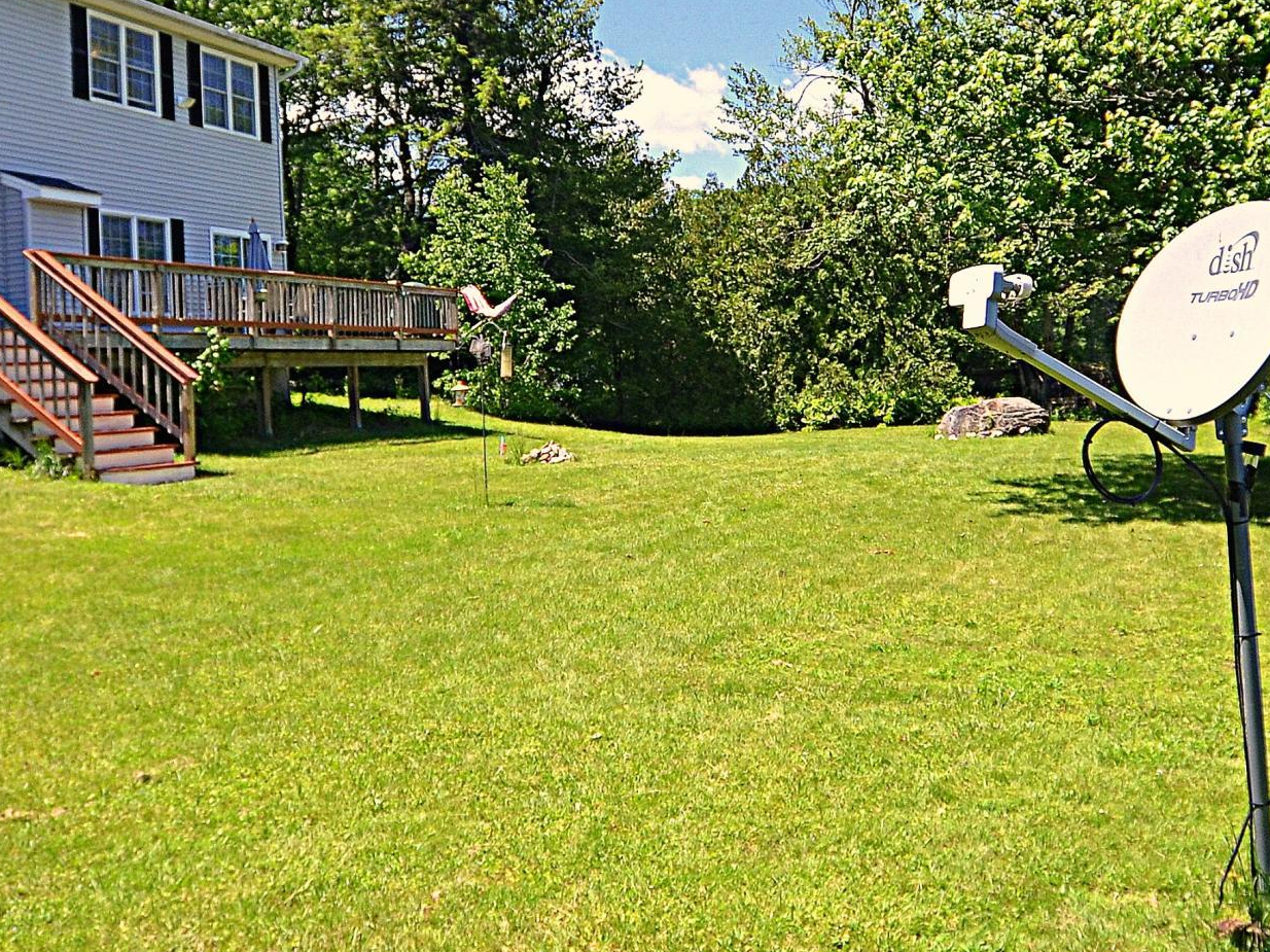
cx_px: 782
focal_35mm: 35
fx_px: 1284
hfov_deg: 52.2
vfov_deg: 39.9
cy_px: 277
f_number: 5
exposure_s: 1/250
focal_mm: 10
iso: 250
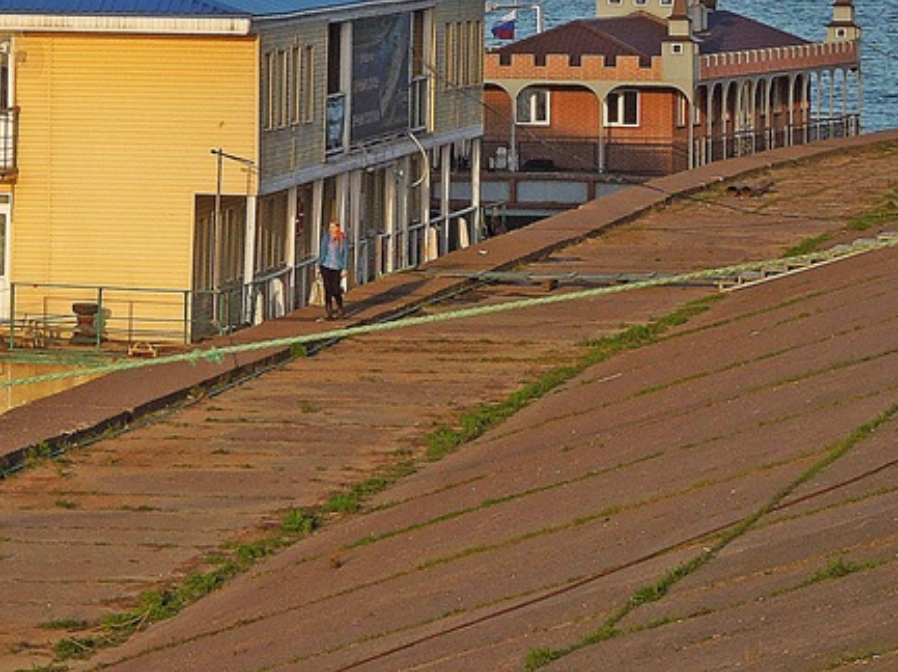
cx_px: -91
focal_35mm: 294
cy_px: -48
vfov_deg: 5.0
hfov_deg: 6.7
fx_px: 7621
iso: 100
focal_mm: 19.1
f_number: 4.7
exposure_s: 1/400
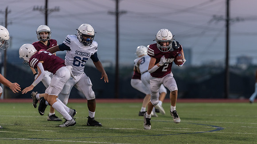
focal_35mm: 280
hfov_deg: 7.7
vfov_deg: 4.3
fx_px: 1906
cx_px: 169
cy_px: 77
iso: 800
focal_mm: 200
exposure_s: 1/640
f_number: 2.8
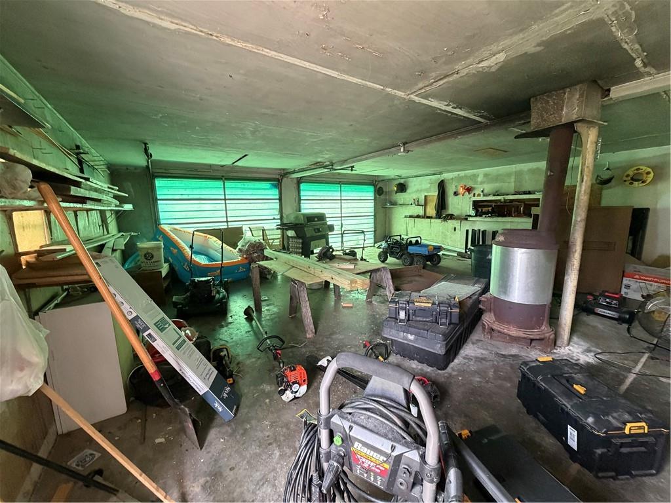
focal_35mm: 14
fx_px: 271
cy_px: 252
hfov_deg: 102.1
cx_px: 336
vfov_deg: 85.7
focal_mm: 2.22
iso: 500
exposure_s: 1/60
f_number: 2.2
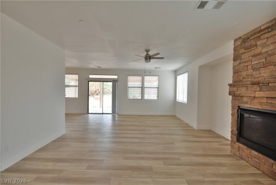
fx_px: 115
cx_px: 138
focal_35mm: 15
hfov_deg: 100.4
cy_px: 92
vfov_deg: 77.4
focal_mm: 10
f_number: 6.3
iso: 1000
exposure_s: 1/100
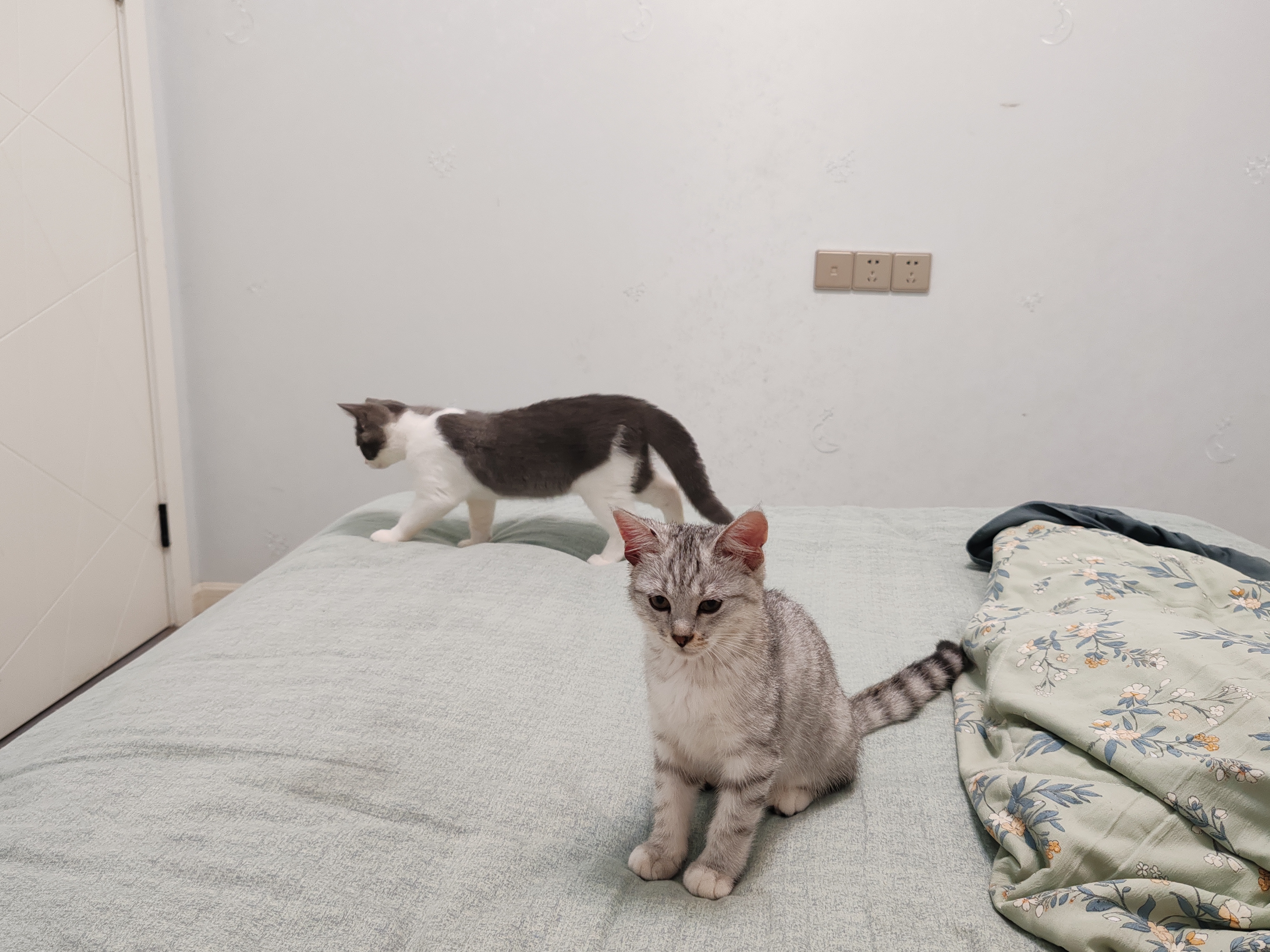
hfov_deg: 65.3
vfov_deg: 51.4
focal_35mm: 27
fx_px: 991
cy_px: 476
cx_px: 635
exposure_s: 1/100
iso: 1600
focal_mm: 6.12
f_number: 1.9
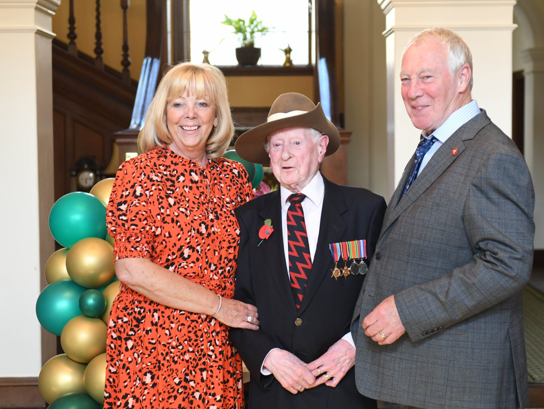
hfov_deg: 24.7
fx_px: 1242
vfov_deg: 18.7
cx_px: 298
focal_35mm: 79
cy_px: 204
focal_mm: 48
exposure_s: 1/200
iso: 1000
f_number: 3.2
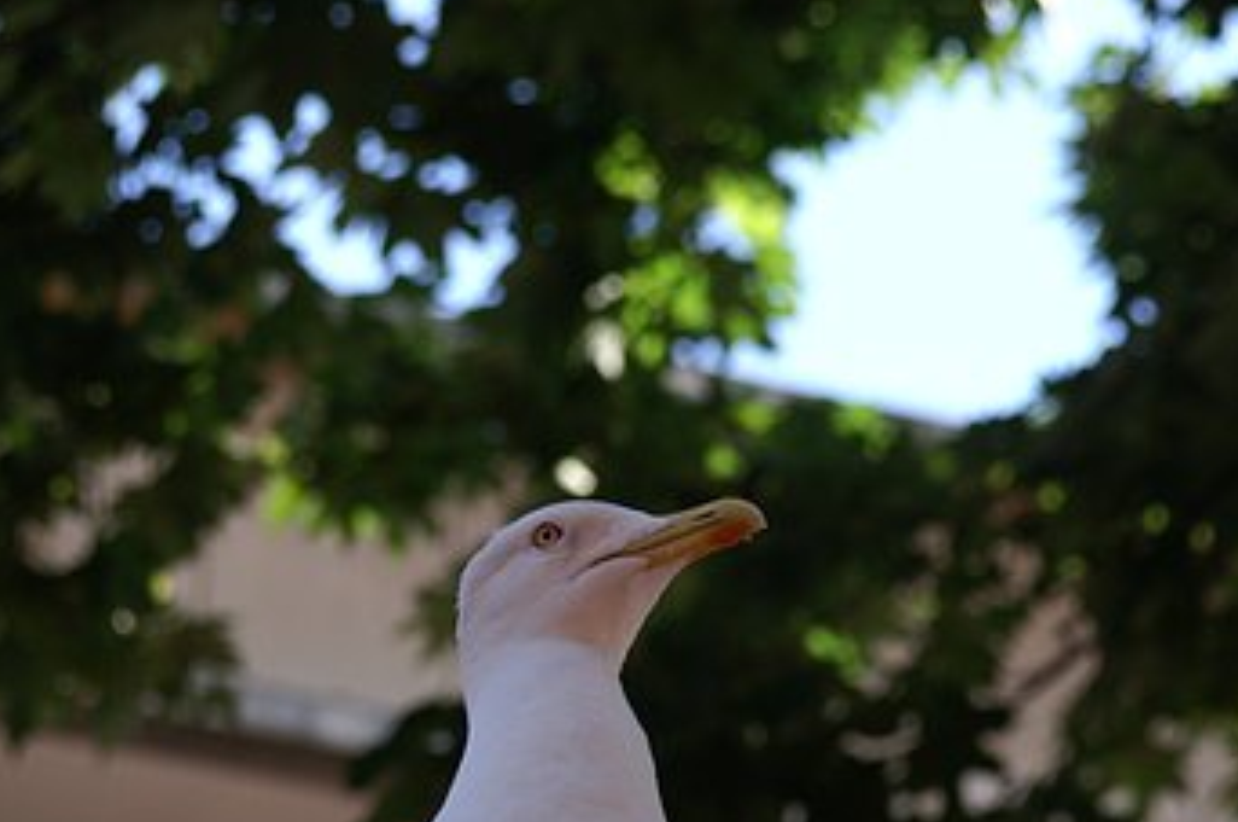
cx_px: 507
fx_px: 6550
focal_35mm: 191
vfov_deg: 7.2
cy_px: 554
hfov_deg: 10.8
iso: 100
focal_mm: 85
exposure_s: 1/160
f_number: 5.6
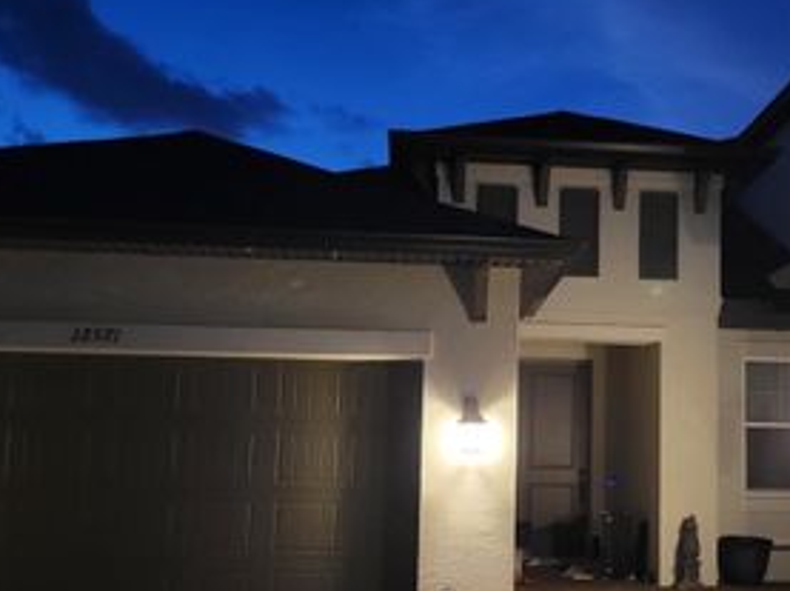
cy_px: 361
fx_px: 1071
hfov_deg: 39.6
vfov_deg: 30.7
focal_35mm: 47
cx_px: 576
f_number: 1.8
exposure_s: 1/15
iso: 400
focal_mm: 5.4
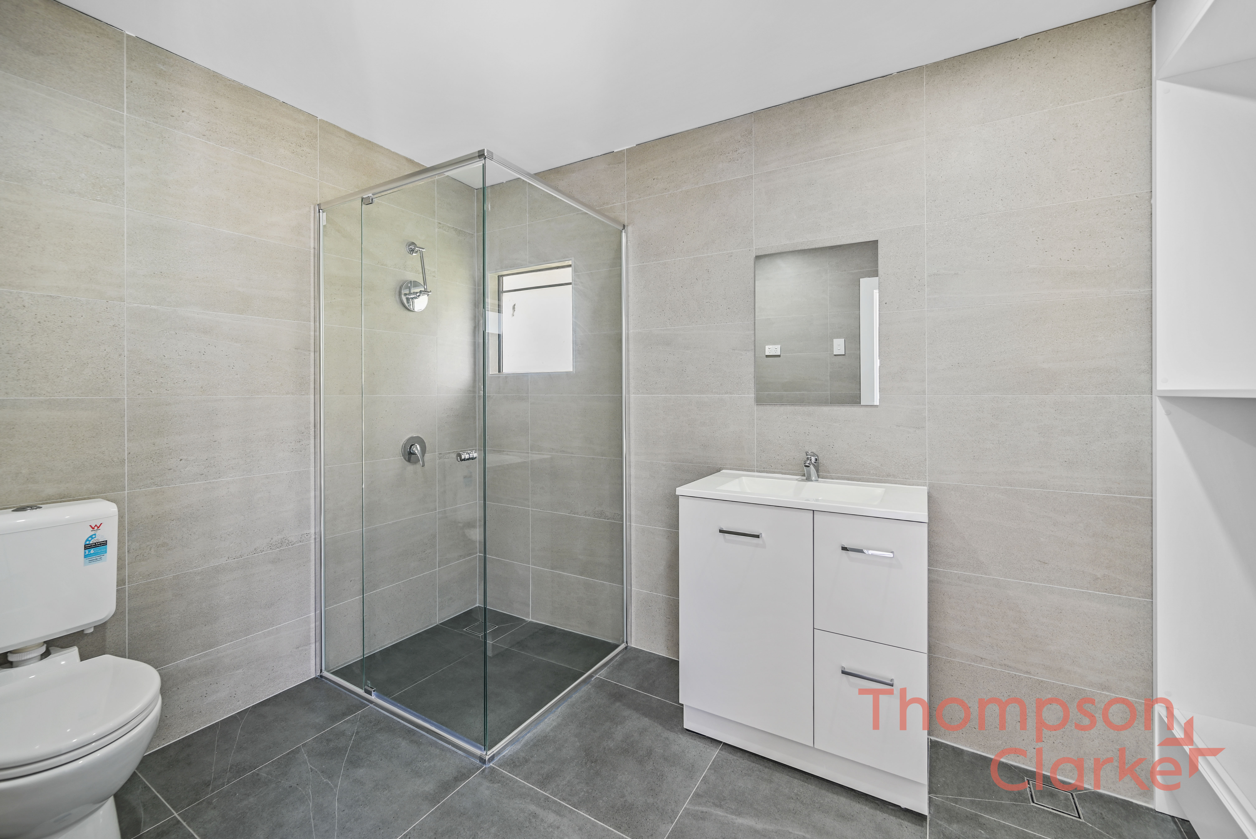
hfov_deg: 104.2
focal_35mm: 14
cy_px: 420
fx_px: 489
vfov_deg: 81.3
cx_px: 628
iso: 100
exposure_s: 1/2
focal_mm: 14
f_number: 4
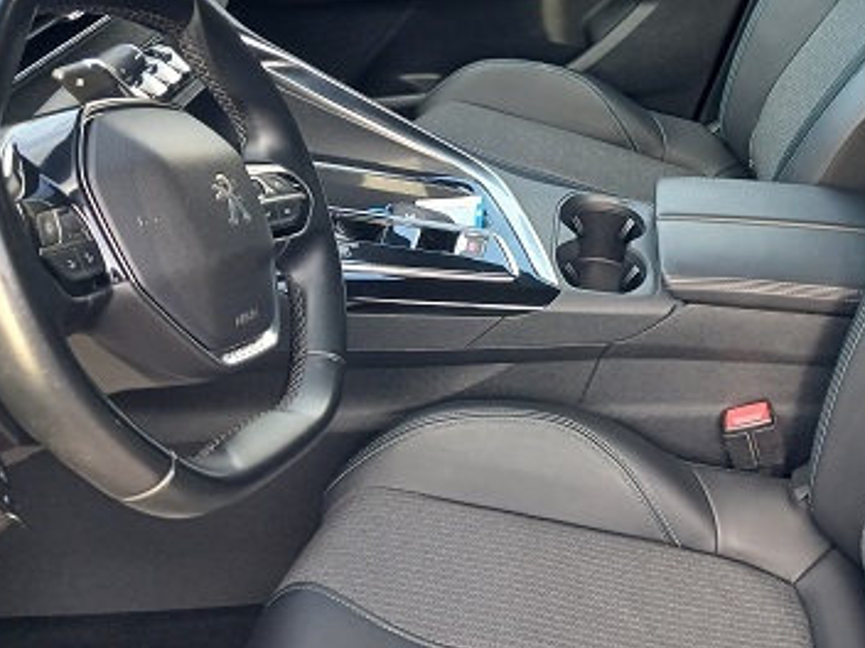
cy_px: 140
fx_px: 1149
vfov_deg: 30.8
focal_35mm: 46
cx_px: 710
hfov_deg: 39.4
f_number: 1.8
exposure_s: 1/50
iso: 100
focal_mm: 3.98
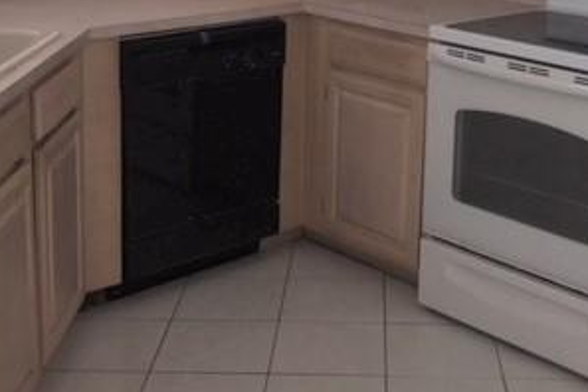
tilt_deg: -11.7
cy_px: 63
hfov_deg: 30.7
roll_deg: -1.3
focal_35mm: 65
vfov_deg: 20.6
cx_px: 394
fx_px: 1062
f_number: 2.2
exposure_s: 1/30
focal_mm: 4.15
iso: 40
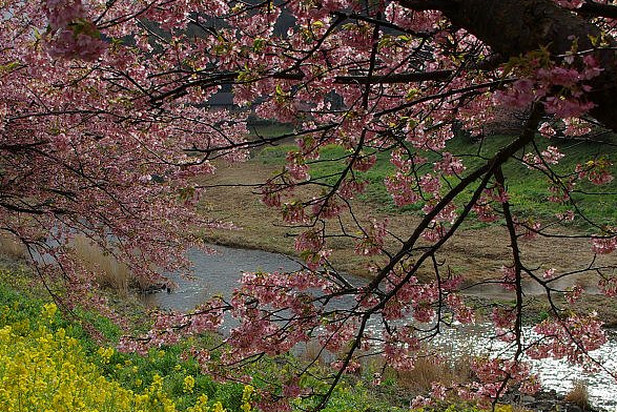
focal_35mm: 72
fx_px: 1235
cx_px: 268
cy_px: 350
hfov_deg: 28.0
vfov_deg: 18.7
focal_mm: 22
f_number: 6.3
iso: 100
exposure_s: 1/250
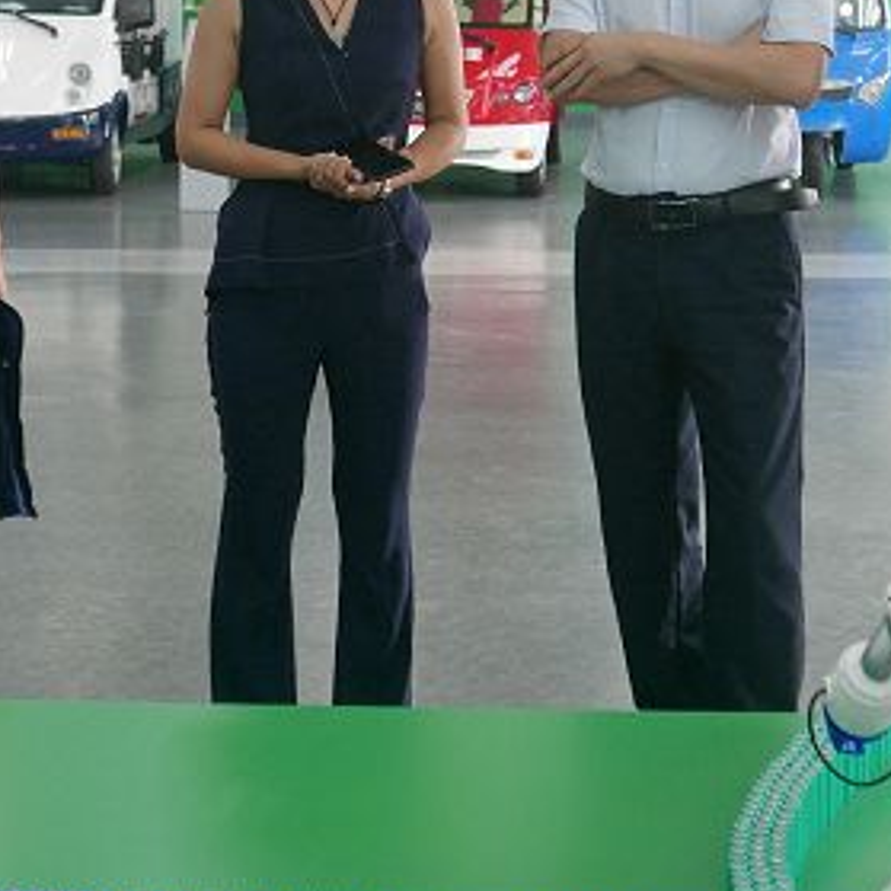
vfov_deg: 22.3
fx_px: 2213
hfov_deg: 22.8
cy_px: 99
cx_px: 402
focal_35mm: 76
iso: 500
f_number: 2.2
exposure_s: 1/80
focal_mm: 13.4
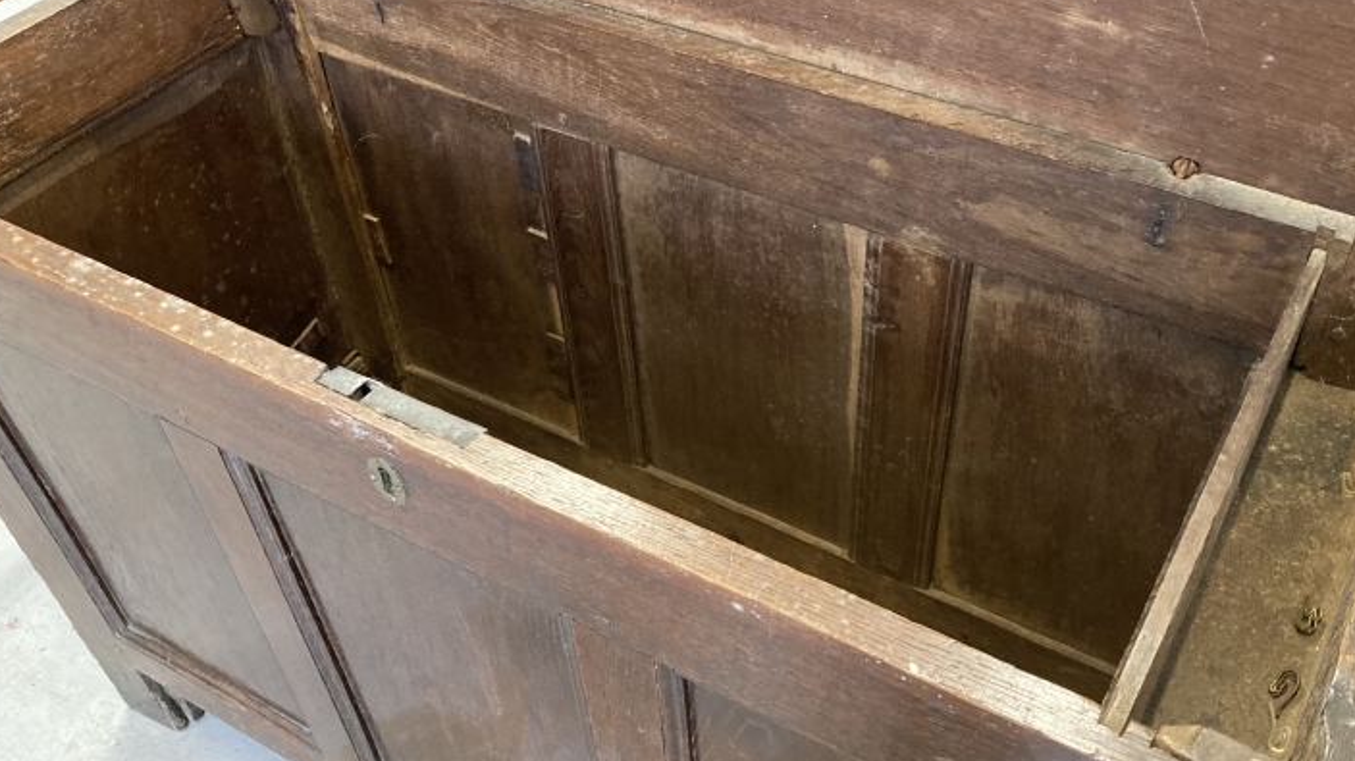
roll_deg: +1.4
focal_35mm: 35
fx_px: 1257
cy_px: 404
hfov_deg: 56.5
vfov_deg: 33.7
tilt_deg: -44.6
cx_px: 750
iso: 320
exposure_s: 1/33
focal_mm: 3.99
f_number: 1.8
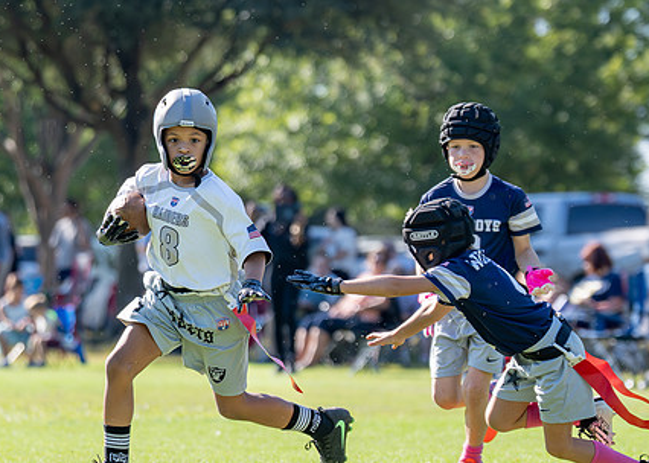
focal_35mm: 293
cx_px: 212
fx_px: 5399
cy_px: 336
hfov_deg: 6.9
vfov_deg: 4.9
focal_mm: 120
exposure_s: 1/2500
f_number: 2.8
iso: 250
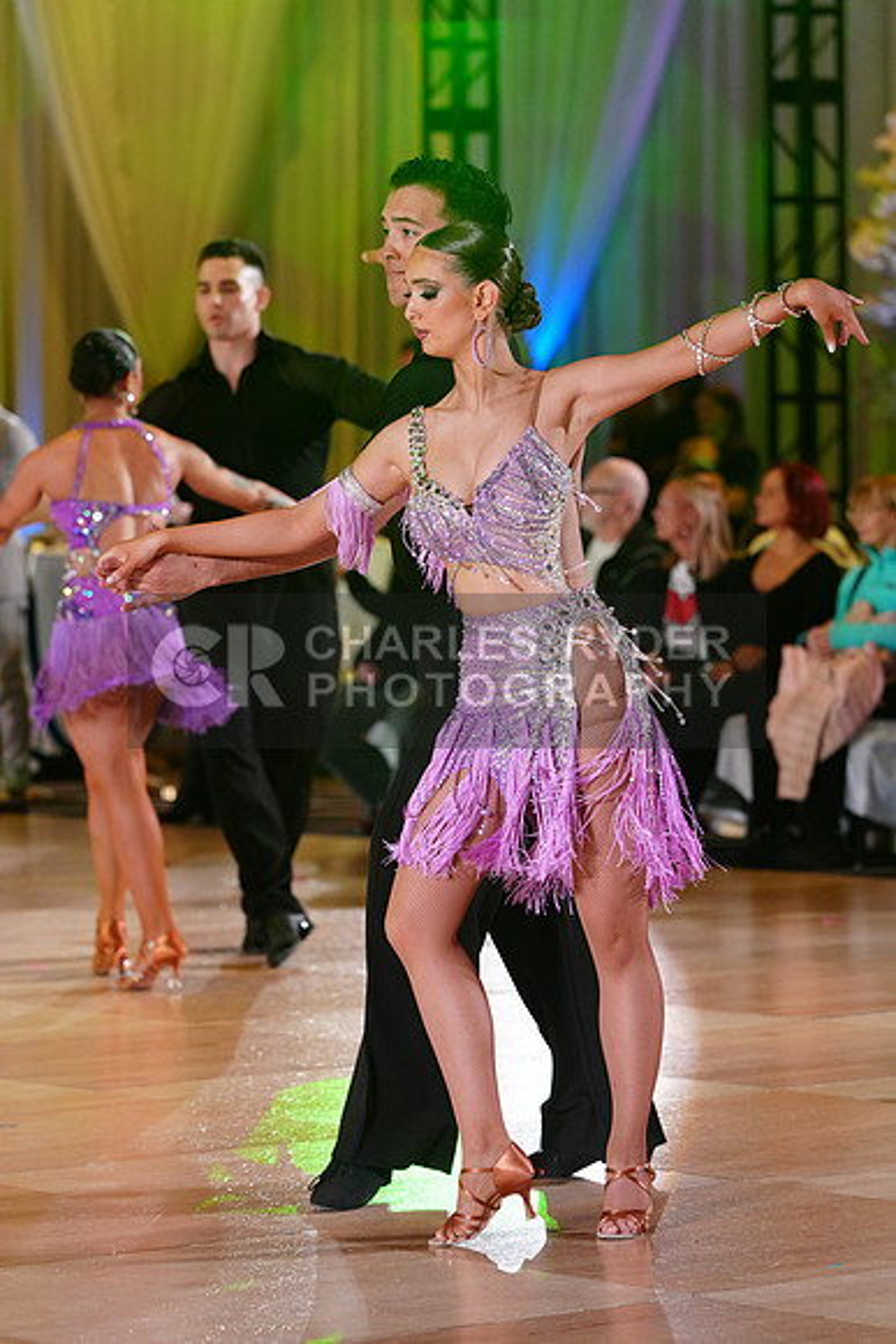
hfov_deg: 9.5
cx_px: 448
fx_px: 5410
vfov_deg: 14.2
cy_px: 672
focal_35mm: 145
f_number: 4
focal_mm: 145
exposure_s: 1/400
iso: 2500
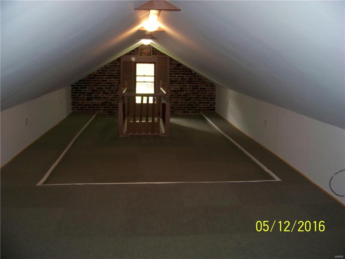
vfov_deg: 39.7
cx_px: 172
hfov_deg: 51.4
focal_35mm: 36
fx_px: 359
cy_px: 130
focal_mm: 5.85
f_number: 2.8
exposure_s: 1/30
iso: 200
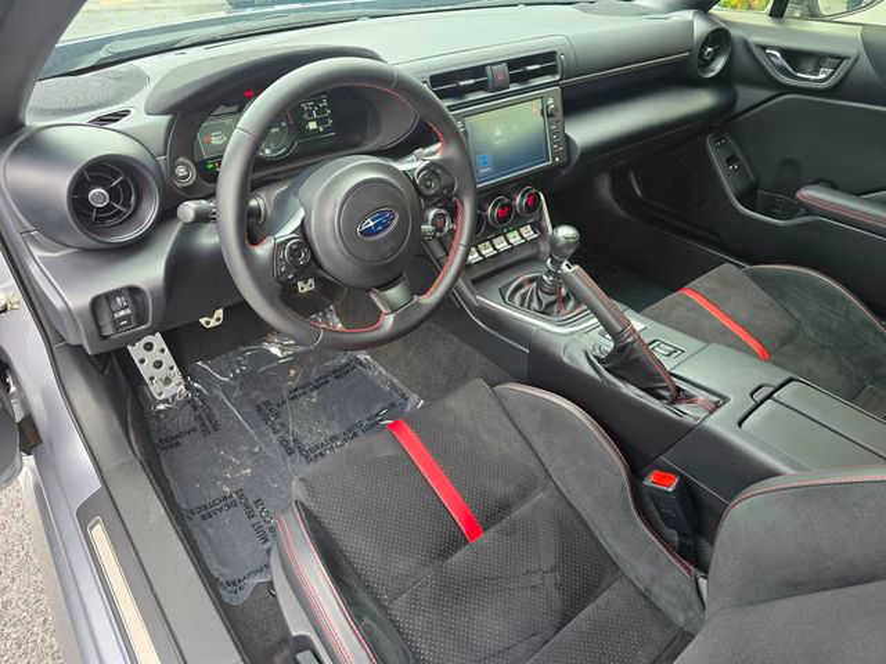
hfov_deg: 73.9
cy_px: 332
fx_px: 589
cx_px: 443
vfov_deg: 58.9
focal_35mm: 23
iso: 125
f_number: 1.7
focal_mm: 6.3
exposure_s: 1/180
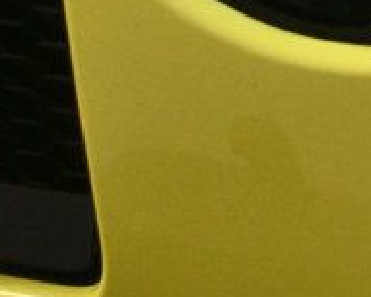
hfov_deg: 9.9
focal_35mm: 176
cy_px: -41
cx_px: 812
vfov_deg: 8.7
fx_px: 1933
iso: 1600
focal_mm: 22
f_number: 3.5
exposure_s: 1/125
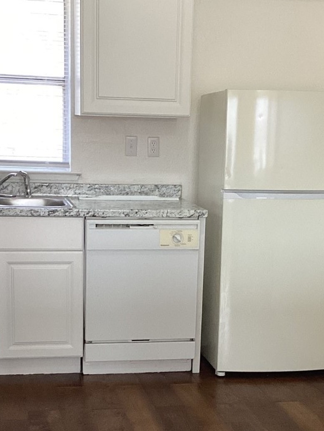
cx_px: 173
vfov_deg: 27.8
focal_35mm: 69
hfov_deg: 21.3
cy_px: 324
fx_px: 861
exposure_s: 1/60
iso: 125
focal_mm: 3.3
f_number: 2.4
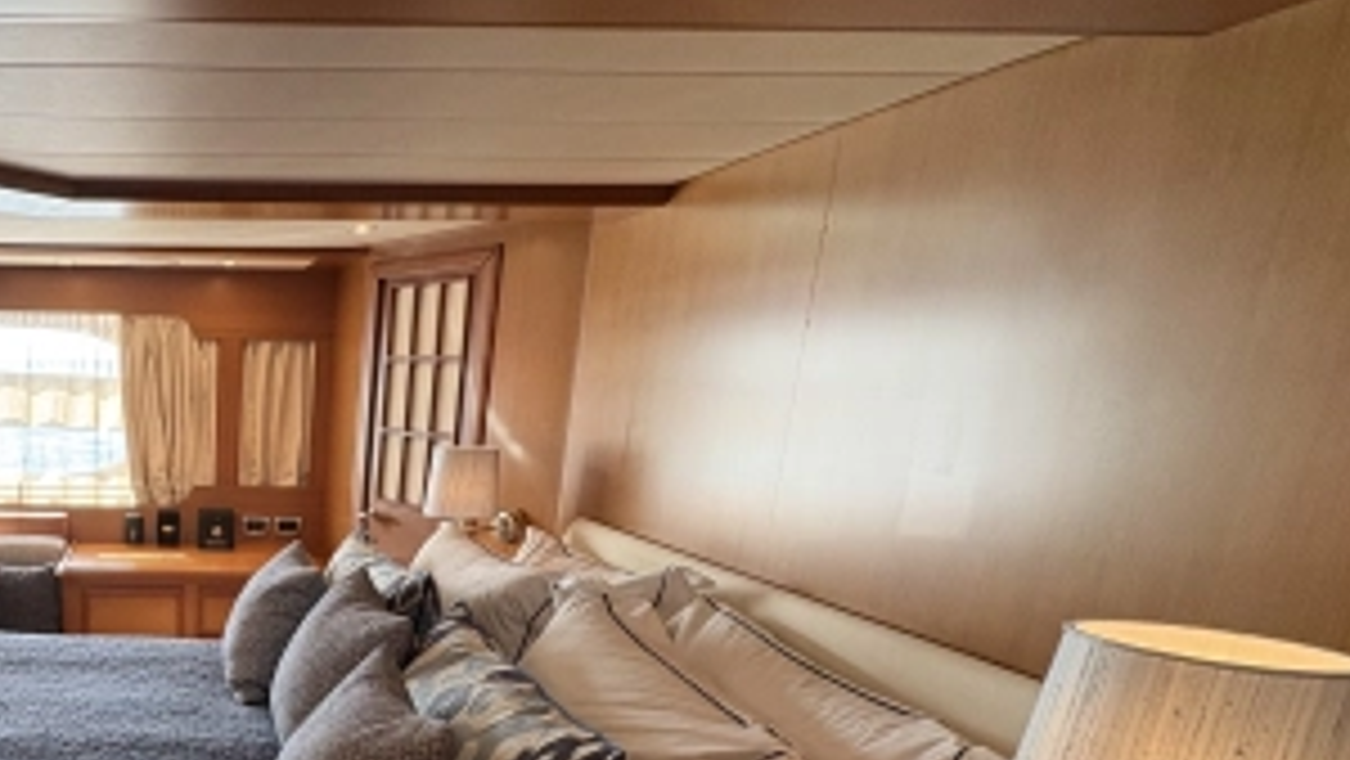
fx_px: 1003
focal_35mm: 28
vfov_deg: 39.6
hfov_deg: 58.6
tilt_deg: -14.6
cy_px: 627
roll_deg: -0.1
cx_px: 148
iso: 200
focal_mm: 2.22
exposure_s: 1/70
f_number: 2.2
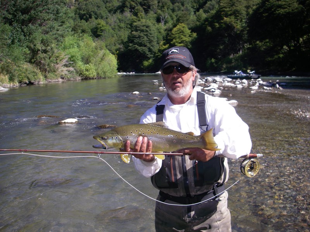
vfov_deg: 37.7
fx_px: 340
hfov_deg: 49.0
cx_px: 155
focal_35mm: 38
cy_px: 116
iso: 64
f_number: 3.3
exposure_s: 1/400
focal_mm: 6.3
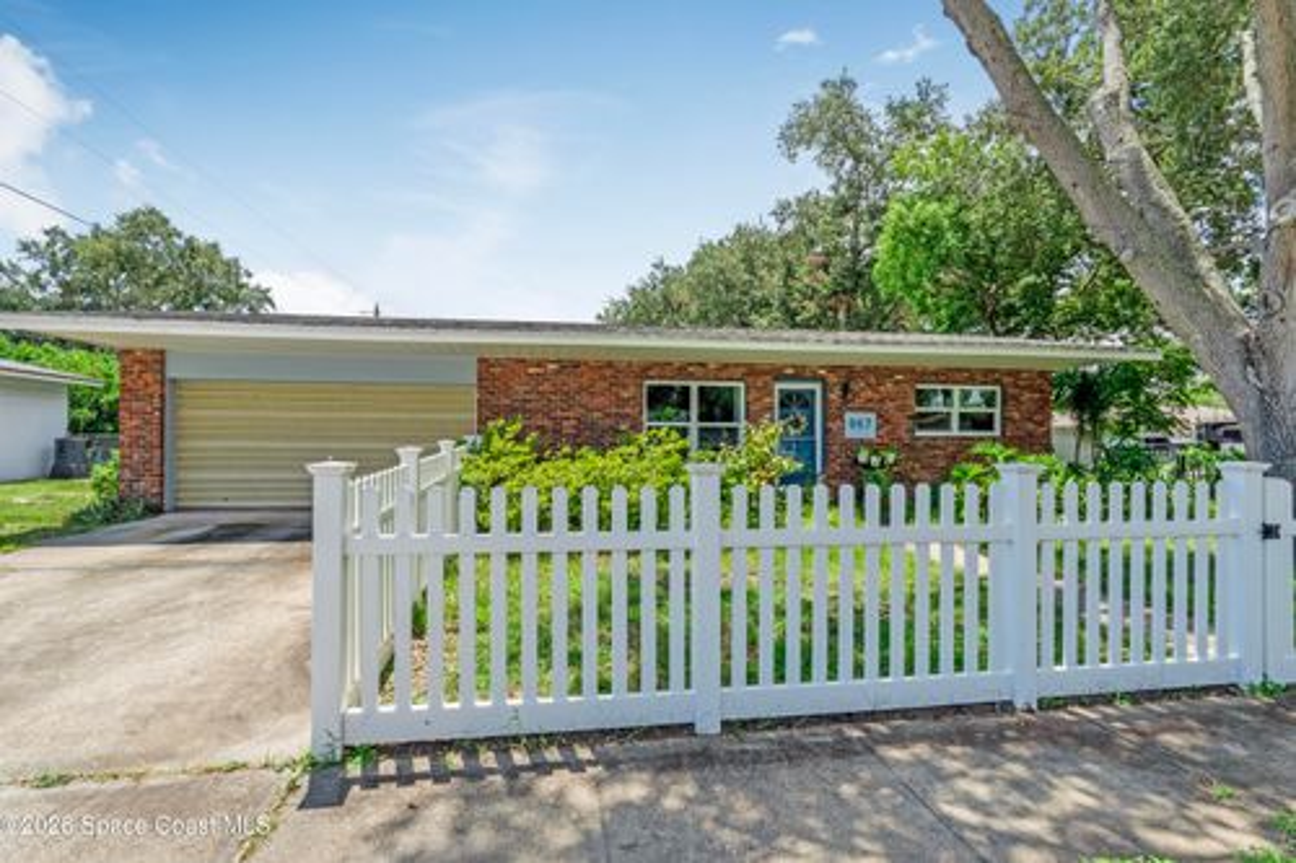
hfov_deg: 95.0
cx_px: 648
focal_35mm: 16
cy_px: 432
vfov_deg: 72.0
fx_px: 594
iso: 250
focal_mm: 11
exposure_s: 1/4000
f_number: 9
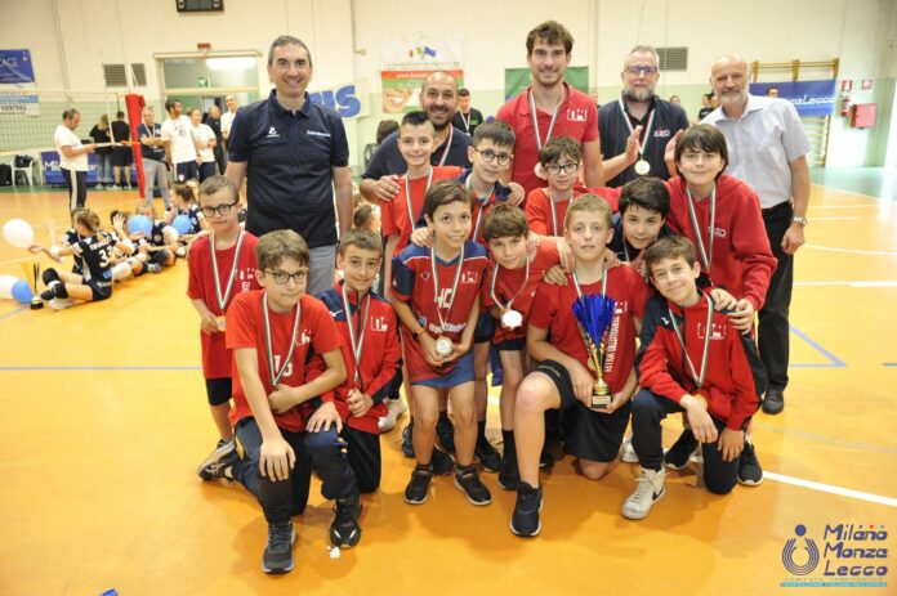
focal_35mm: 30
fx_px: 747
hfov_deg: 62.0
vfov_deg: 43.5
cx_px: 448
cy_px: 298
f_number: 5
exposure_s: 1/160
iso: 4000
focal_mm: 30
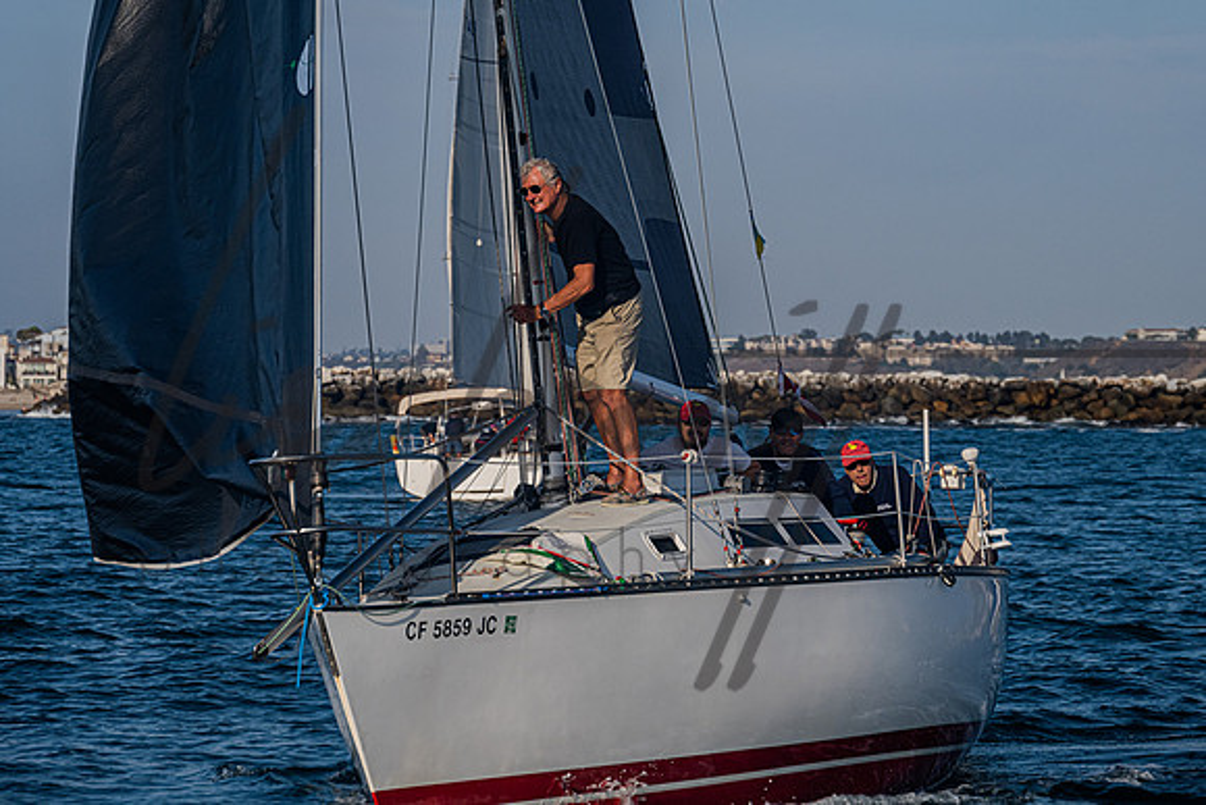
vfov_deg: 8.9
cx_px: 603
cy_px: 290
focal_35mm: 154
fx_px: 5145
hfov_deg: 13.4
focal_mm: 120
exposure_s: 1/1600
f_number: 6.3
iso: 400
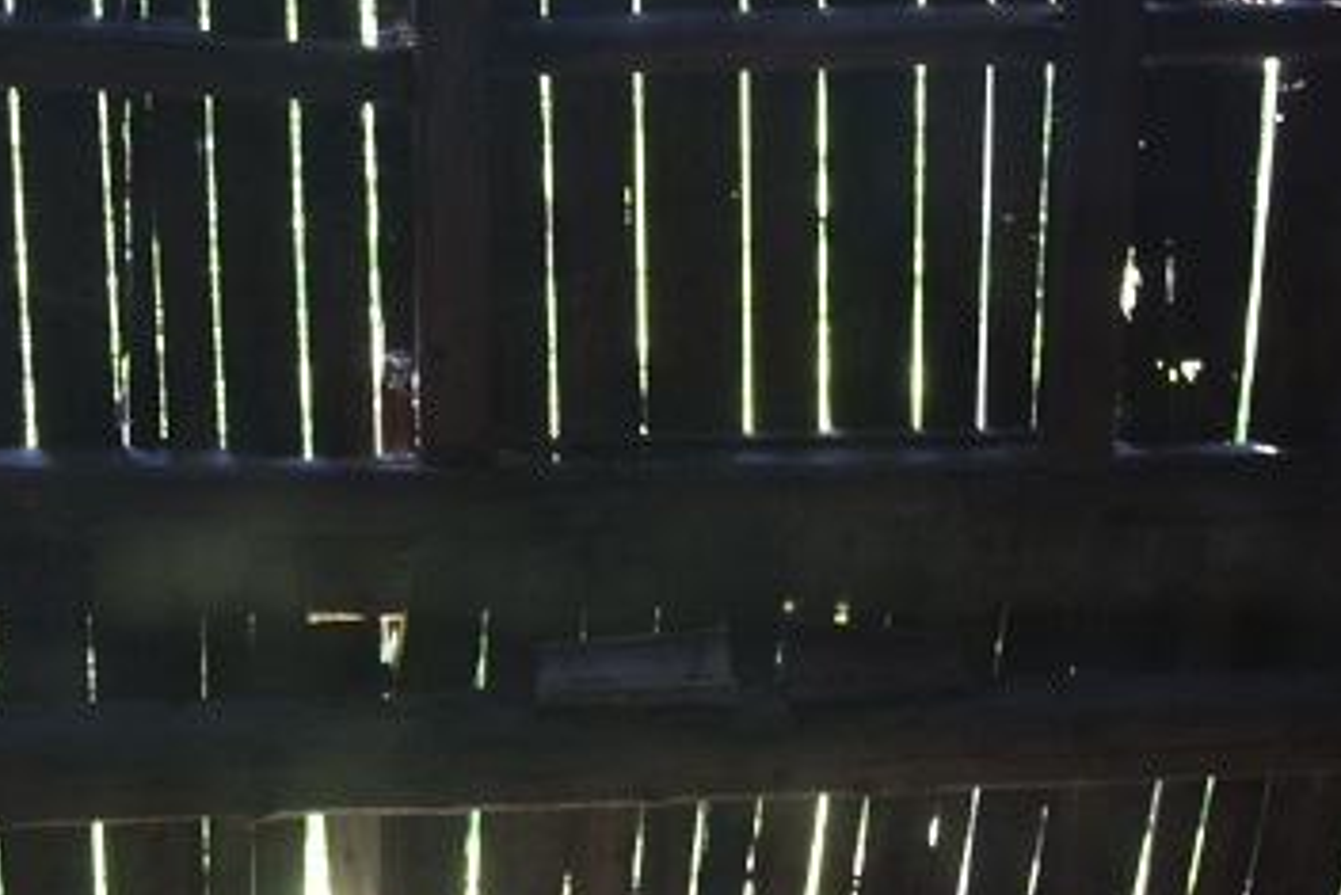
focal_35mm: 69
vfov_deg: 19.7
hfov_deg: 29.2
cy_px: 495
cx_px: 598
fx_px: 2571
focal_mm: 18
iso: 720
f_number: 4
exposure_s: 1/60
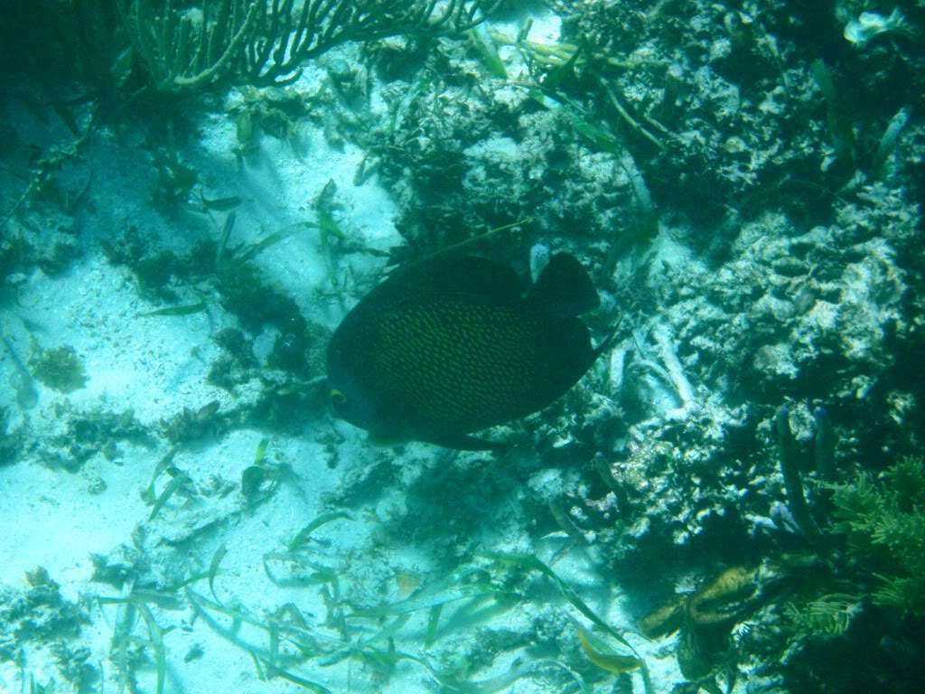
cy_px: 347
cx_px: 462
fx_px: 2726
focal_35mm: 102
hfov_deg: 19.3
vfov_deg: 14.5
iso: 64
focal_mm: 18.2
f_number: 5.1
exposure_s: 1/160
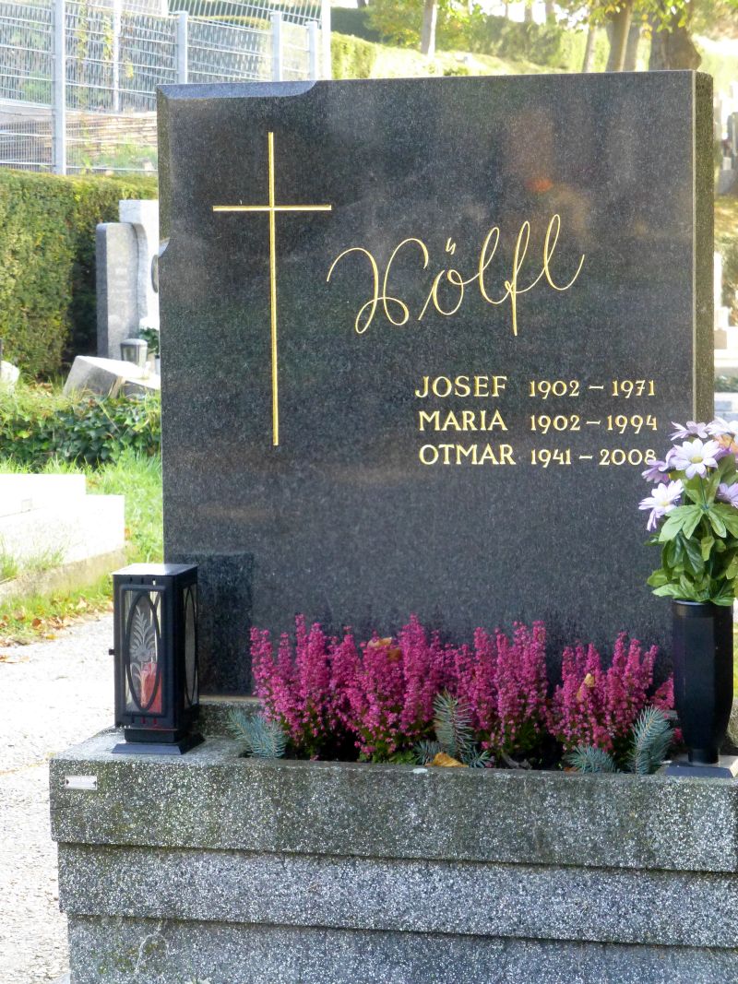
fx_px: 3270
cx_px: 369
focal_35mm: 115
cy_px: 492
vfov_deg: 17.1
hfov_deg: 12.9
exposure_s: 1/125
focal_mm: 20.6
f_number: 5.3
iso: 800
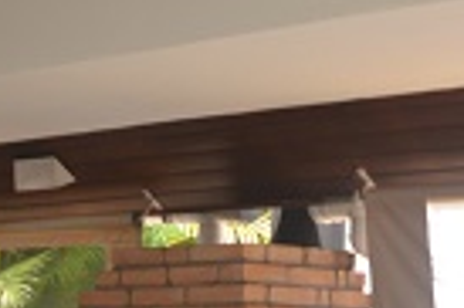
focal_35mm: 140
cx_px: 61
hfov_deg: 14.5
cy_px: 547
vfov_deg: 9.3
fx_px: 1802
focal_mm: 20
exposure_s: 1/125
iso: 400
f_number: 5.6
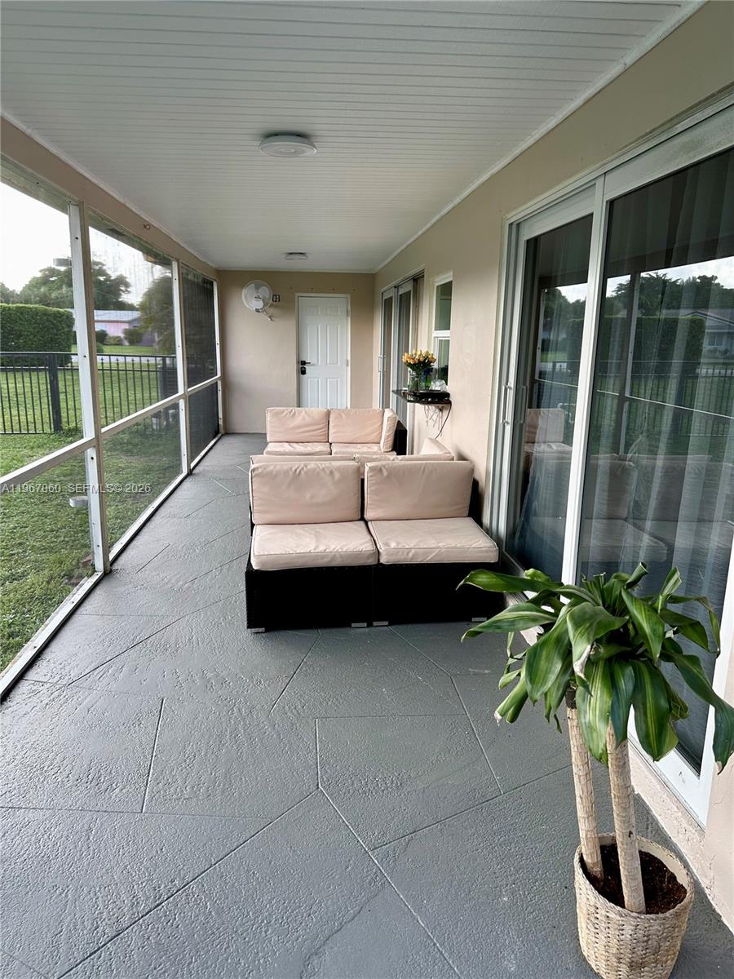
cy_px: 490
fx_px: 679
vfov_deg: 71.6
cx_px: 367
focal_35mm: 24
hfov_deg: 56.8
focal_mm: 6.86
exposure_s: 1/150
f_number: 1.8
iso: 64
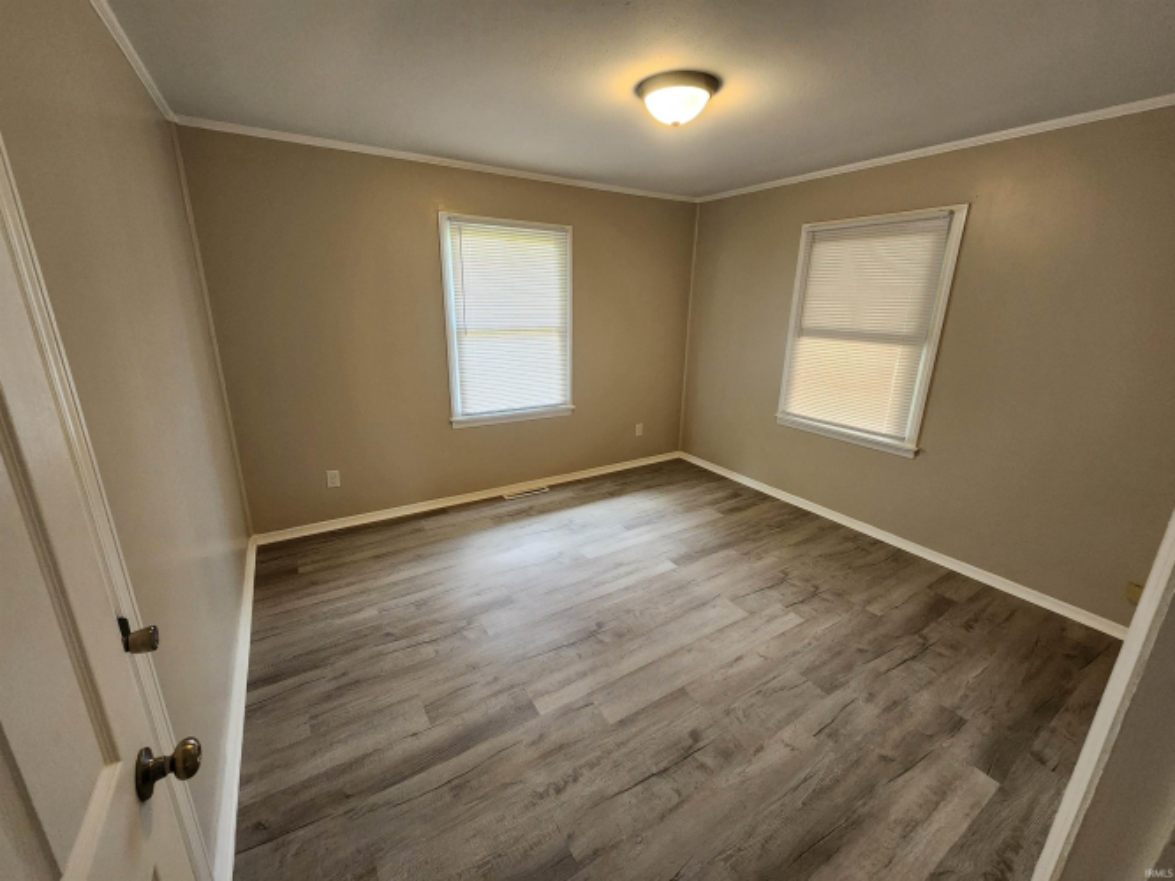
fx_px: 441
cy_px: 440
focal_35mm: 13
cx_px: 588
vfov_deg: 89.9
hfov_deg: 106.2
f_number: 2.2
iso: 250
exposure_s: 1/60
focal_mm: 2.2
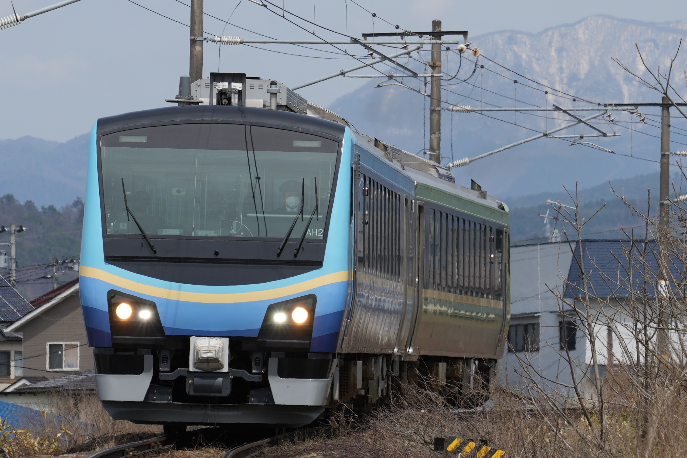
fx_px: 3282
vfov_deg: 8.0
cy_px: 229
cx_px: 344
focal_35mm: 172
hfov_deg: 11.9
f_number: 8
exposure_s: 1/400
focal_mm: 172
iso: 100
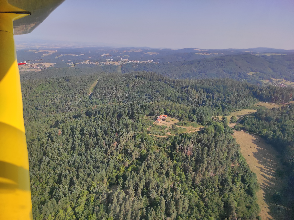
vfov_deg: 54.8
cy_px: 110
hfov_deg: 69.4
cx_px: 147
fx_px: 212
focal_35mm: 25
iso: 100
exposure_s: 1/2128
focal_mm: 5.43
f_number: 1.89
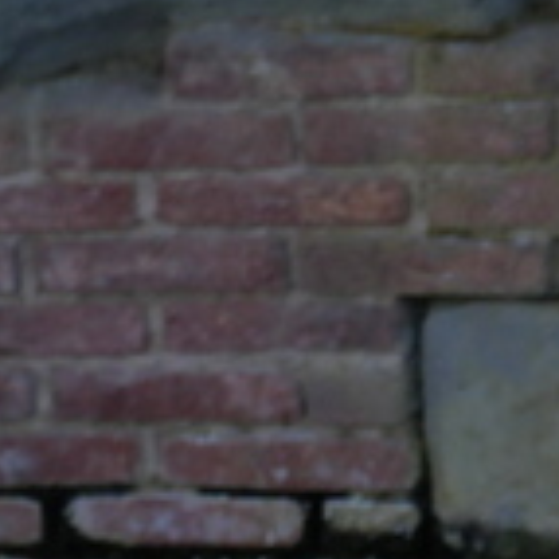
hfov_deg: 3.0
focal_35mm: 574
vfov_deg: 3.0
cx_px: 1052
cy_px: 1063
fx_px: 10487
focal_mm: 58
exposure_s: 1/400
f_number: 7.1
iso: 800
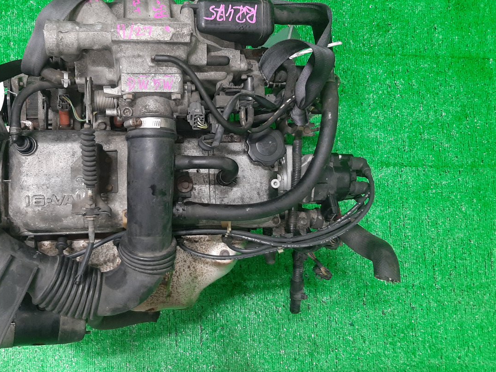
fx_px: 501
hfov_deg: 52.0
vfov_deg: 40.7
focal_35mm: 35
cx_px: 181
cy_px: 182
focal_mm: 3.93
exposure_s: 1/50
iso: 192
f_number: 1.7
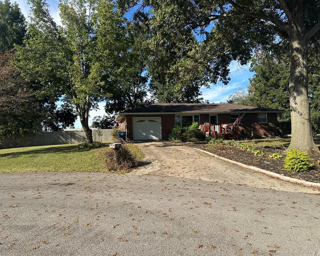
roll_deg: +1.3
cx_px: 170
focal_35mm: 26
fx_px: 246
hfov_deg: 66.0
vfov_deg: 54.9
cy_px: 130
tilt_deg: +2.6
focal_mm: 6.86
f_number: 1.78
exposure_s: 1/2882
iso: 80
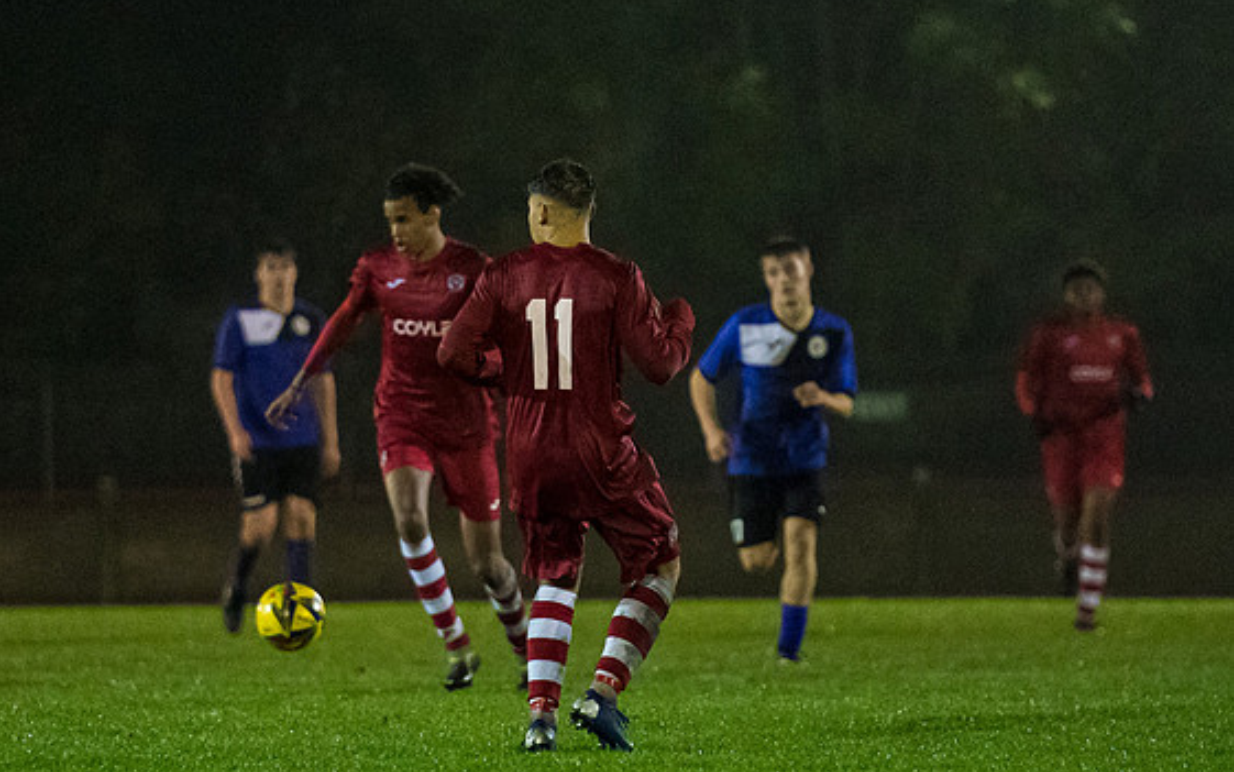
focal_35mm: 469
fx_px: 15777
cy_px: 437
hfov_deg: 4.5
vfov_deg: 2.8
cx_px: 458
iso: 6400
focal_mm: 200
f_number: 2.8
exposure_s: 1/1250
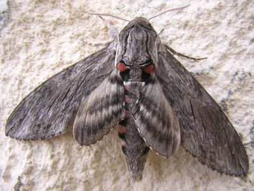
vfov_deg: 39.7
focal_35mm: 36
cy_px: 96
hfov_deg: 51.4
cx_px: 127
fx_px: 264
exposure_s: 1/115
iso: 100
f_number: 2.6
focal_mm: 4.7
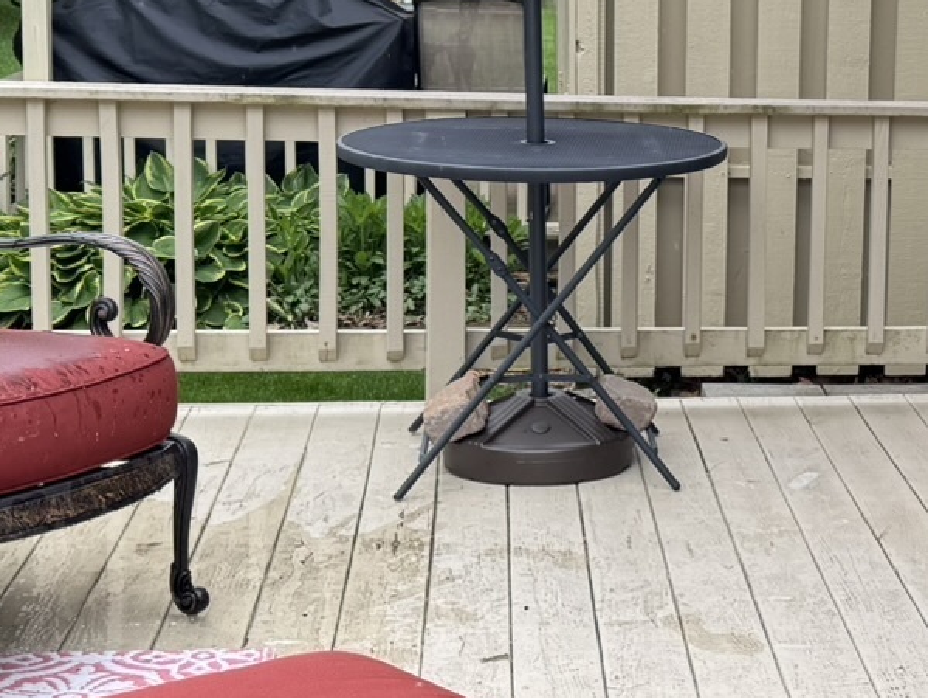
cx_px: 1041
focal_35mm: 82
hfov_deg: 22.4
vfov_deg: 17.9
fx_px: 2200
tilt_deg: -8.6
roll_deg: -2.9
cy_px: 216
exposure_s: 1/812
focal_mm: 6.76
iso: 80
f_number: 1.78
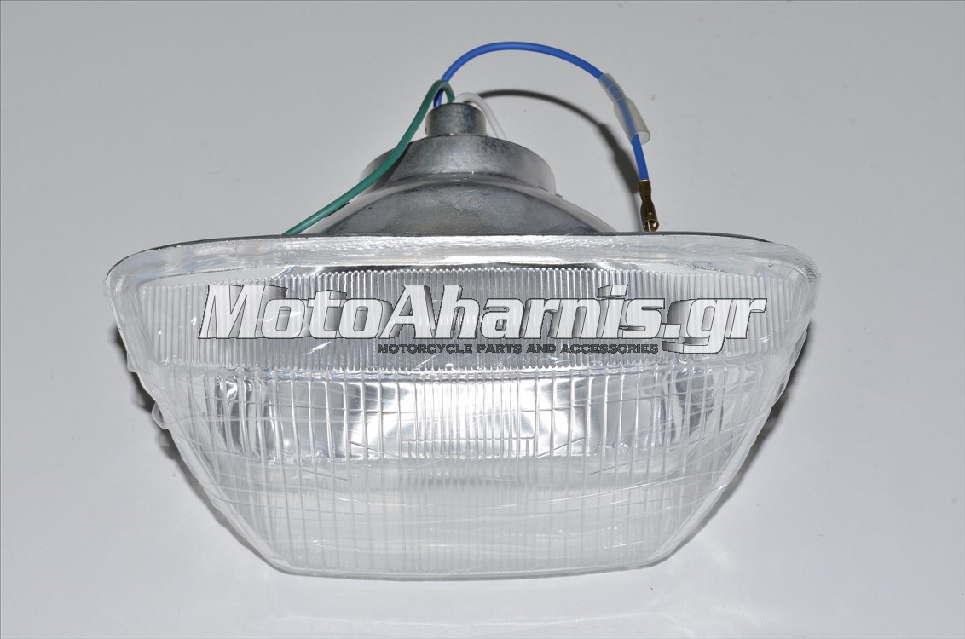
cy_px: 320
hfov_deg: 24.7
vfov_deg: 16.5
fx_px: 2207
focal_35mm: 82
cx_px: 482
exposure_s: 1/100
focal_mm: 55
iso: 160
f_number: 16
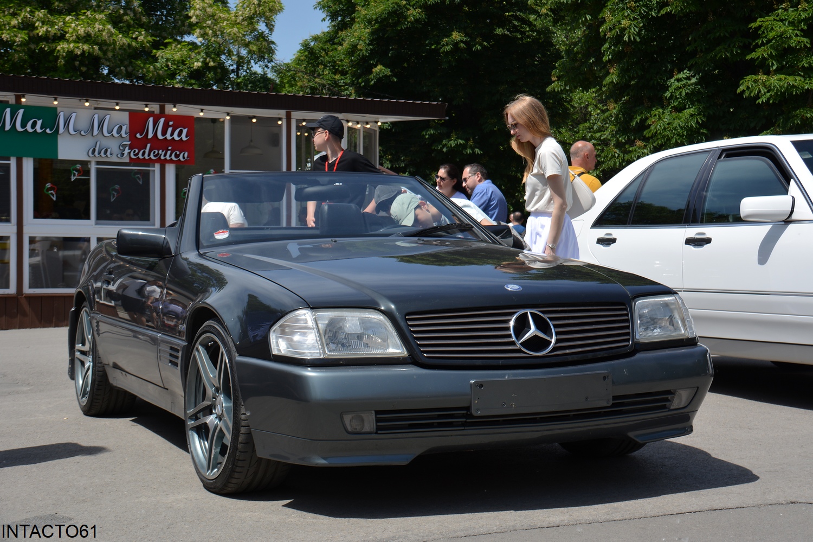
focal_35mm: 57
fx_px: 1287
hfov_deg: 35.1
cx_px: 406
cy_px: 271
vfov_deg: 23.8
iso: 100
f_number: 9
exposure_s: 1/320
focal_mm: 38
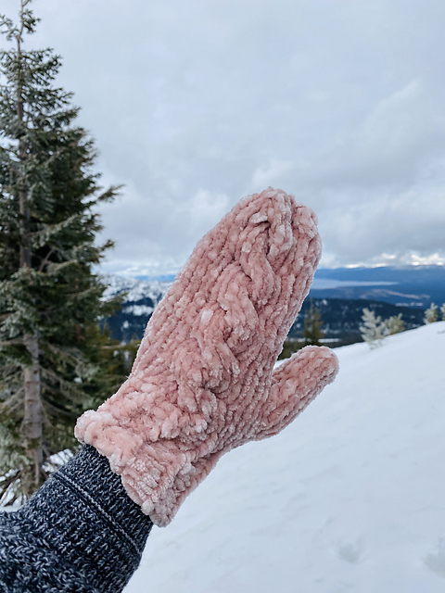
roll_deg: +3.2
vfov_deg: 67.3
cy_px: 296
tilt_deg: -4.6
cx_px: 222
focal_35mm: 26
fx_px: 446
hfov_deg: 53.1
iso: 32
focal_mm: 4.25
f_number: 1.8
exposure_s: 1/2967
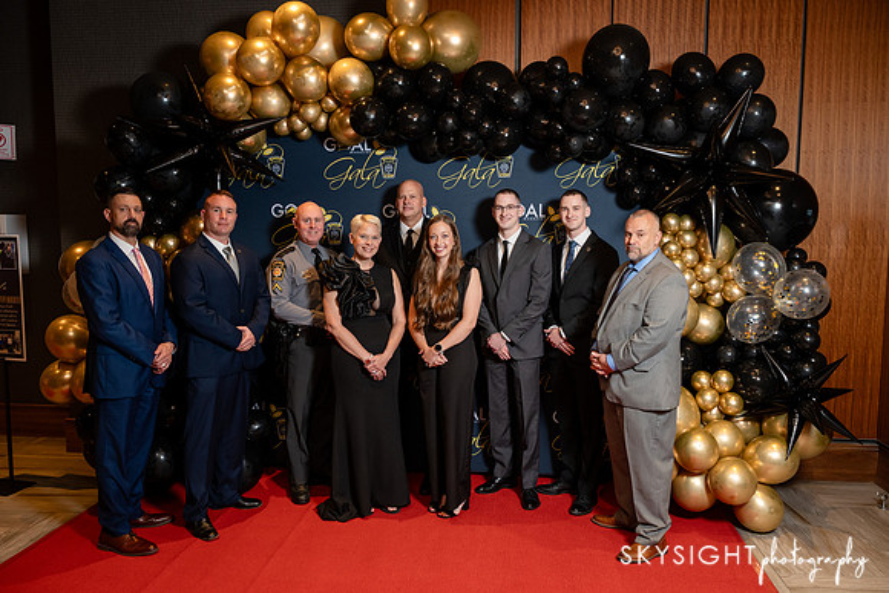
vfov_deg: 45.4
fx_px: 708
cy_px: 296
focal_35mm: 29
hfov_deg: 64.2
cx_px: 444
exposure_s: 1/200
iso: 1600
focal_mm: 28
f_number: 4.5
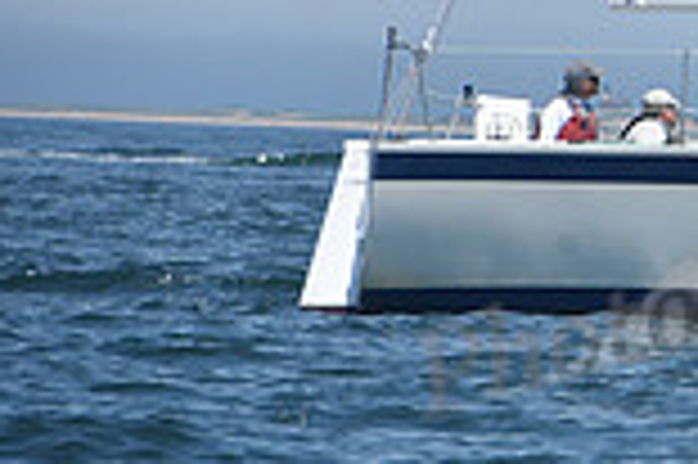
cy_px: 2
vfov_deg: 1.8
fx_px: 14487
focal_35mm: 748
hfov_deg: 2.7
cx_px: 1288
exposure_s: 1/1600
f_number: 8
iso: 320
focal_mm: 200
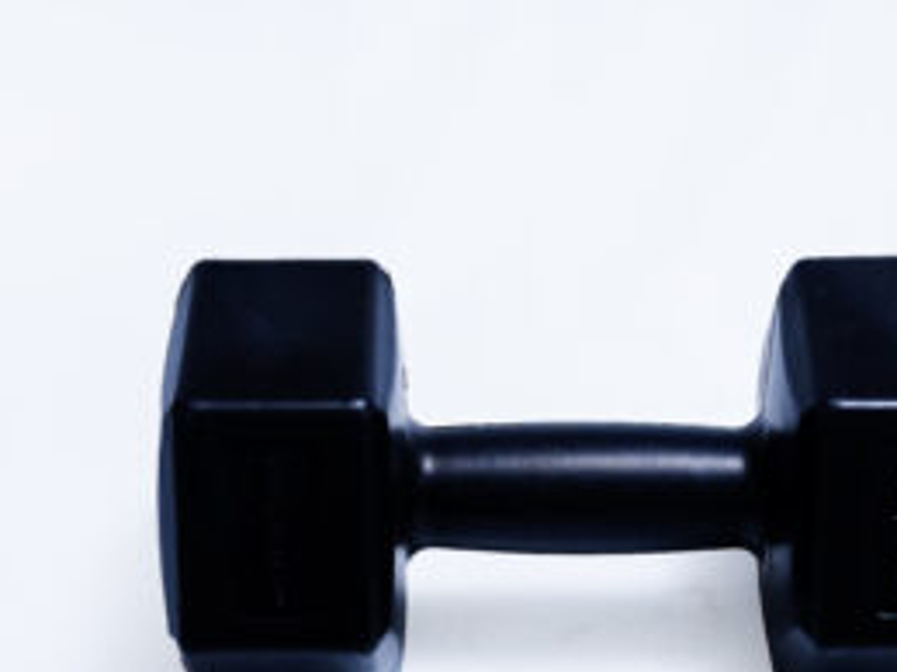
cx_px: 551
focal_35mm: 104
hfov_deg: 18.9
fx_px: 2694
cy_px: 459
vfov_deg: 14.2
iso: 3200
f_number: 9
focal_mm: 70
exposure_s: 1/160
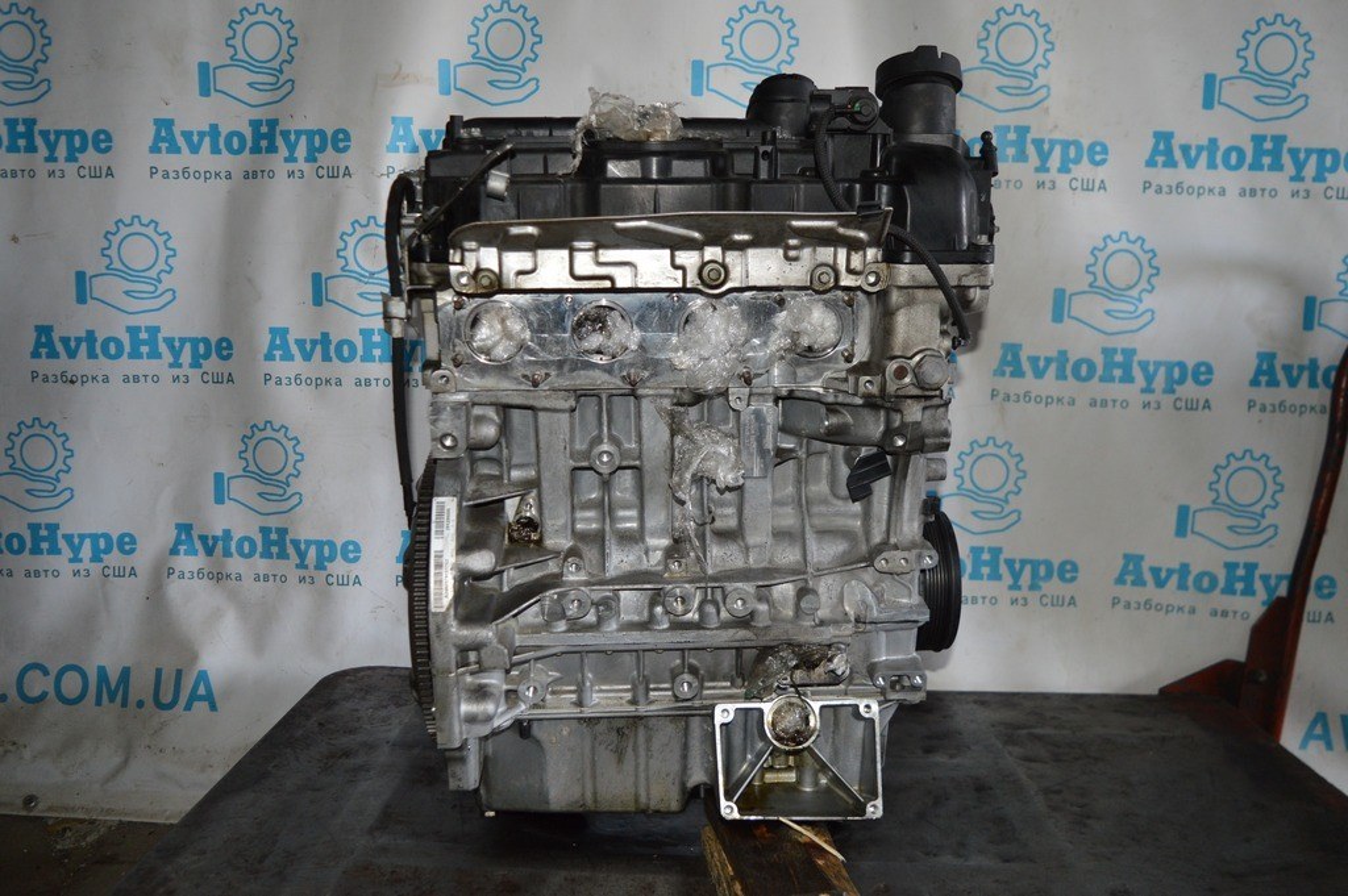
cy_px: 448
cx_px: 674
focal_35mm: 30
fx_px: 1122
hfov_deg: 62.0
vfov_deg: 43.5
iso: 720
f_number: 3.8
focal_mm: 20
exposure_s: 1/60
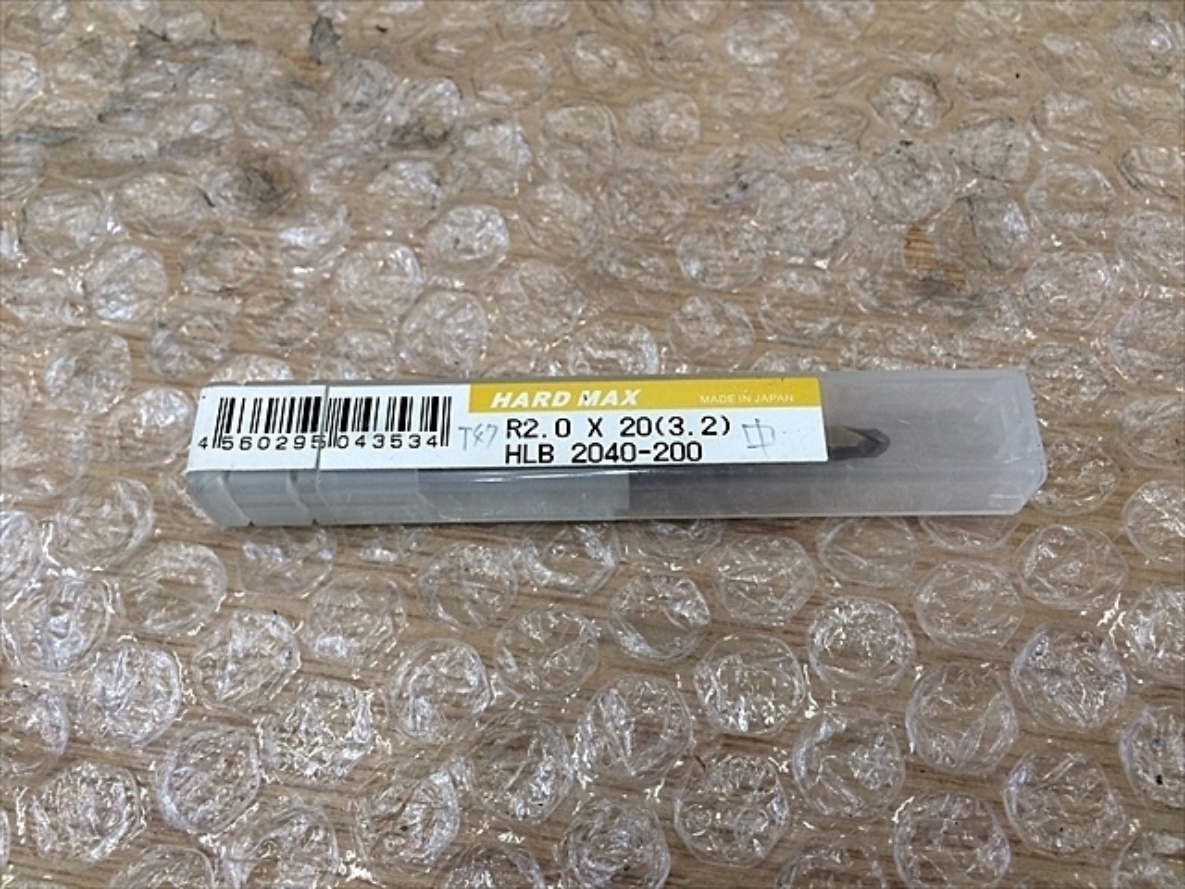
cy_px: 444
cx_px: 592
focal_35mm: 29
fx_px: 993
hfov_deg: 61.7
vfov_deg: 48.2
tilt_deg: -64.2
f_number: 2.2
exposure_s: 1/30
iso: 40
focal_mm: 4.15
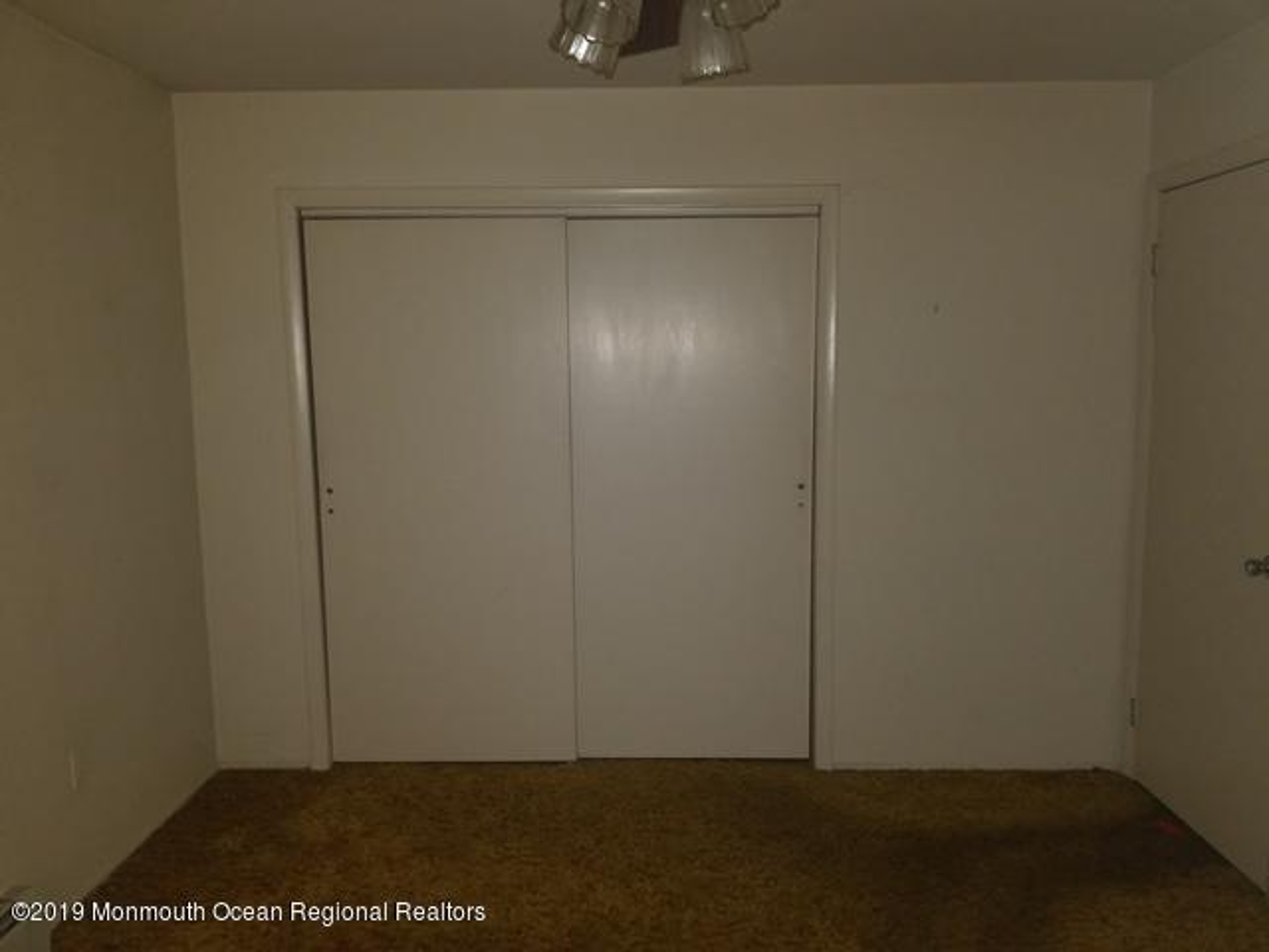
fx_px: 953
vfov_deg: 53.1
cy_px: 476
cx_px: 634
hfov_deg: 67.3
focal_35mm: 26
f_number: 1.7
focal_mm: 4.25
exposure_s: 1/12
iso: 125
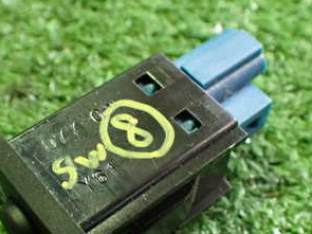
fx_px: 550
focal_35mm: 61
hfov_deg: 31.7
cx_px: 146
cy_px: 168
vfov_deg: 23.8
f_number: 2.3
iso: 800
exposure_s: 1/30
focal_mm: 5.4
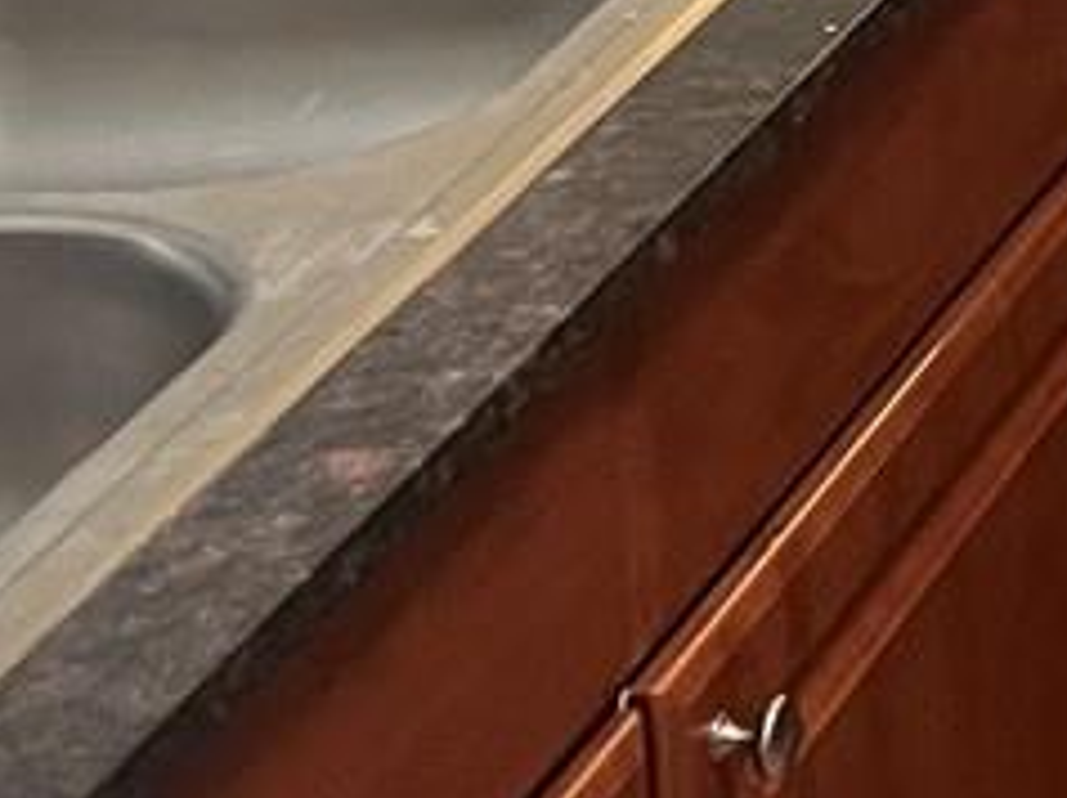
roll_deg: +0.1
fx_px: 5389
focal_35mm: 175
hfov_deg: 9.6
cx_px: 2860
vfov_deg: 8.0
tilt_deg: -12.5
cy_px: -883
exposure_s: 1/60
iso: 160
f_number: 1.6
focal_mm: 5.1
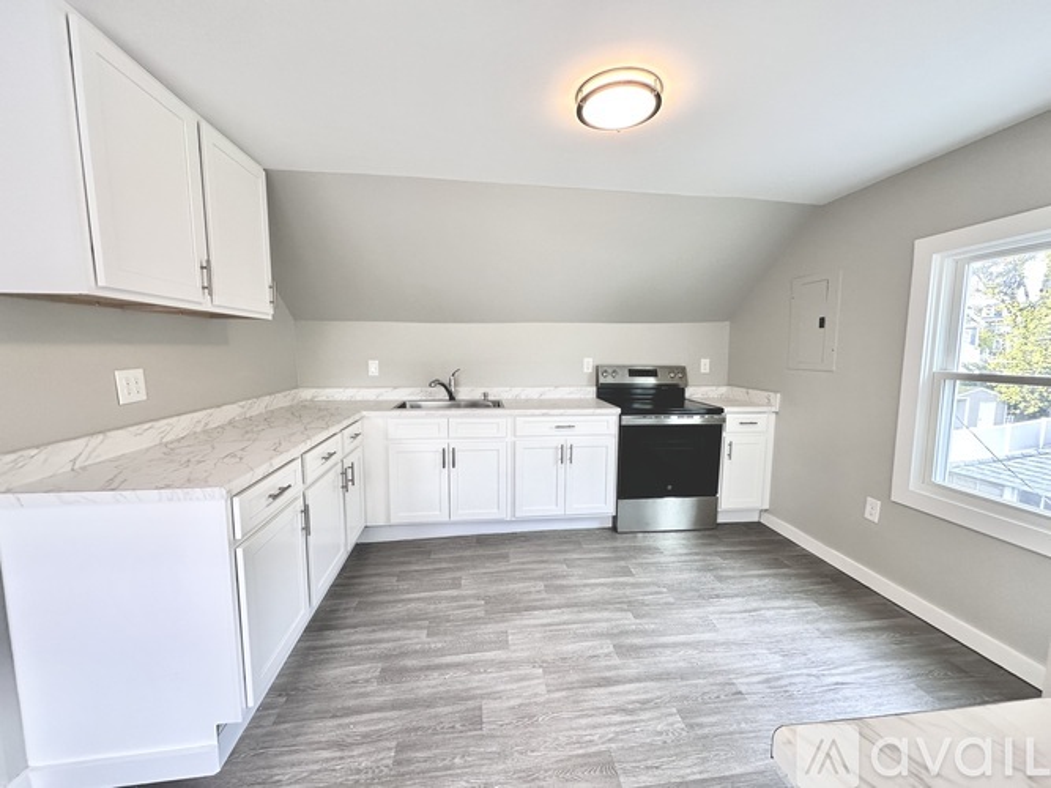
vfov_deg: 85.7
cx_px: 526
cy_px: 394
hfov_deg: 102.1
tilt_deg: -5.4
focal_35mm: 14
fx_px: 425
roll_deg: -0.1
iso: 160
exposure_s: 1/120
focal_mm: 2.22
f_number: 2.2
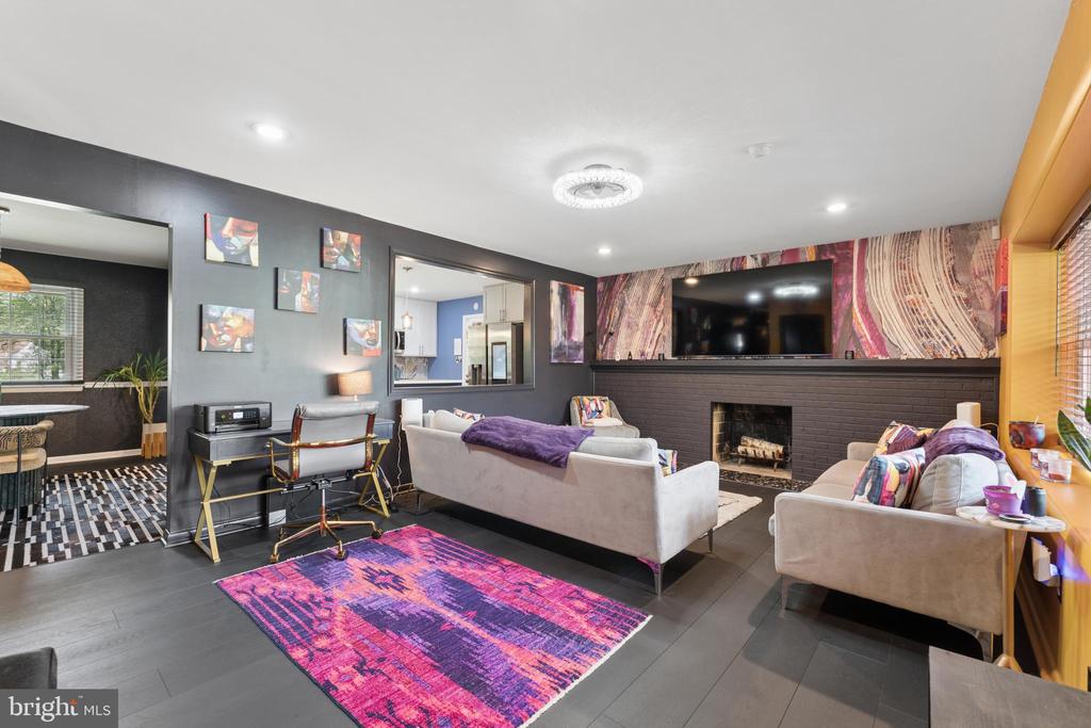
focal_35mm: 15
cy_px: 364
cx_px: 546
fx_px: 449
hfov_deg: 101.1
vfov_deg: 78.1
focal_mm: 14.8
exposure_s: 1/15
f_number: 7.1
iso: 1250
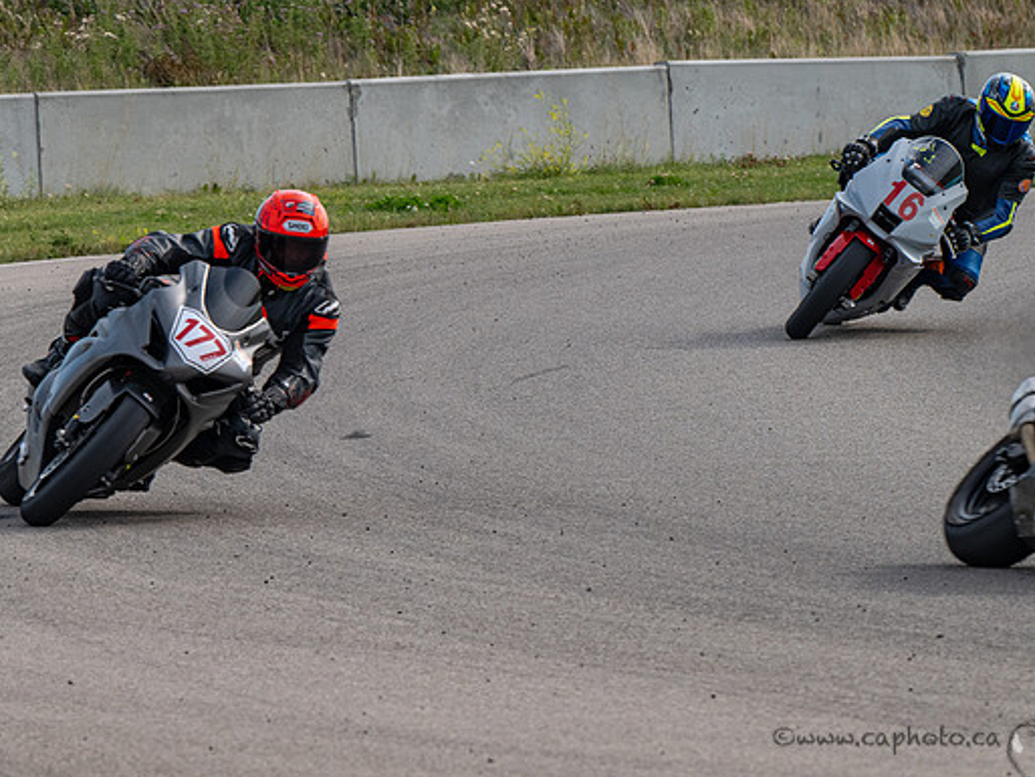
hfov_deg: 5.5
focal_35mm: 361
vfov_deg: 4.1
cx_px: 305
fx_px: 10796
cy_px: 388
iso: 640
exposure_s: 1/800
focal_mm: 250
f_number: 11
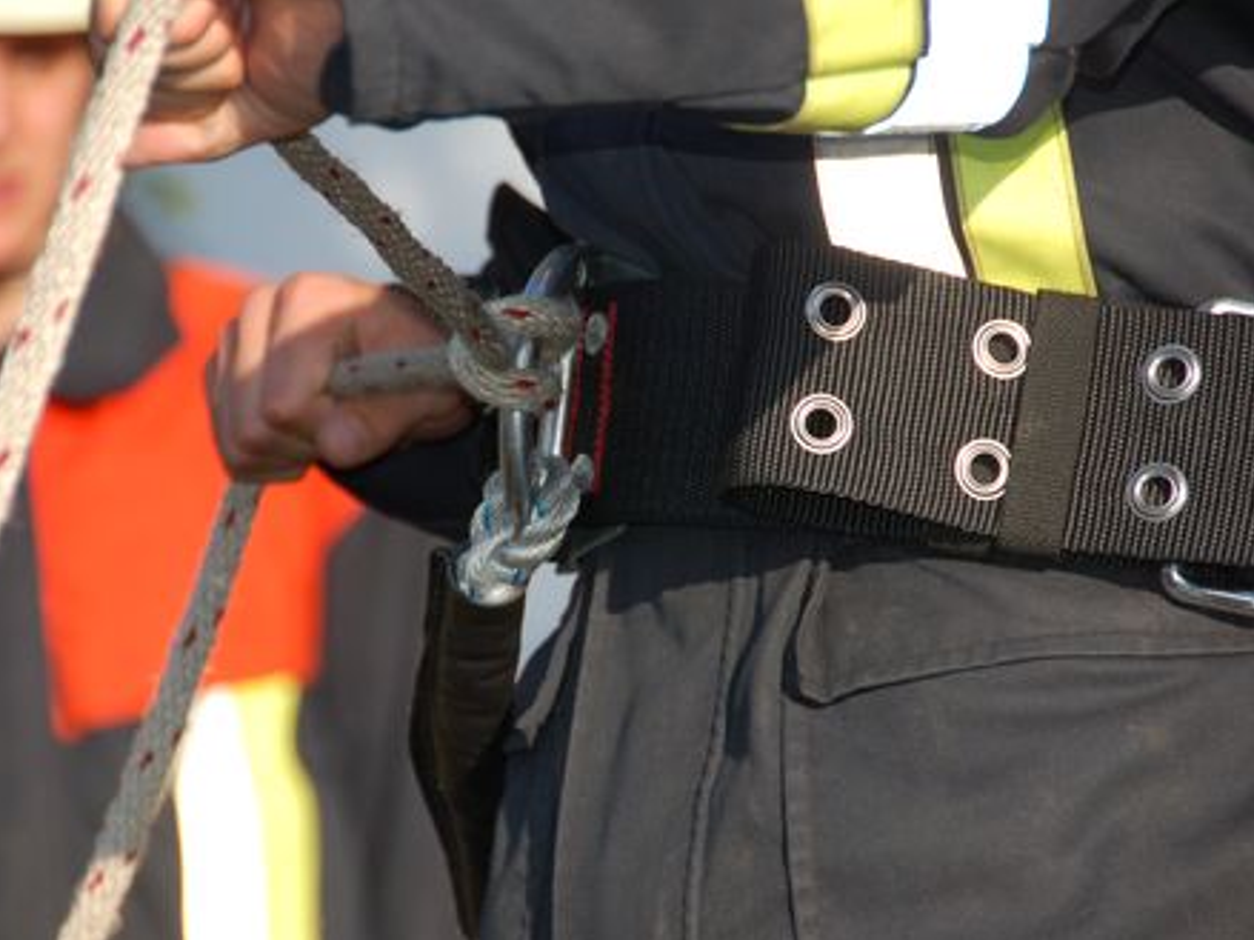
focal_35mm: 328
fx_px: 11879
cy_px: 471
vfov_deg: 4.5
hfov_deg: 6.0
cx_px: 600
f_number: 5.6
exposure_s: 1/500
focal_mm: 200
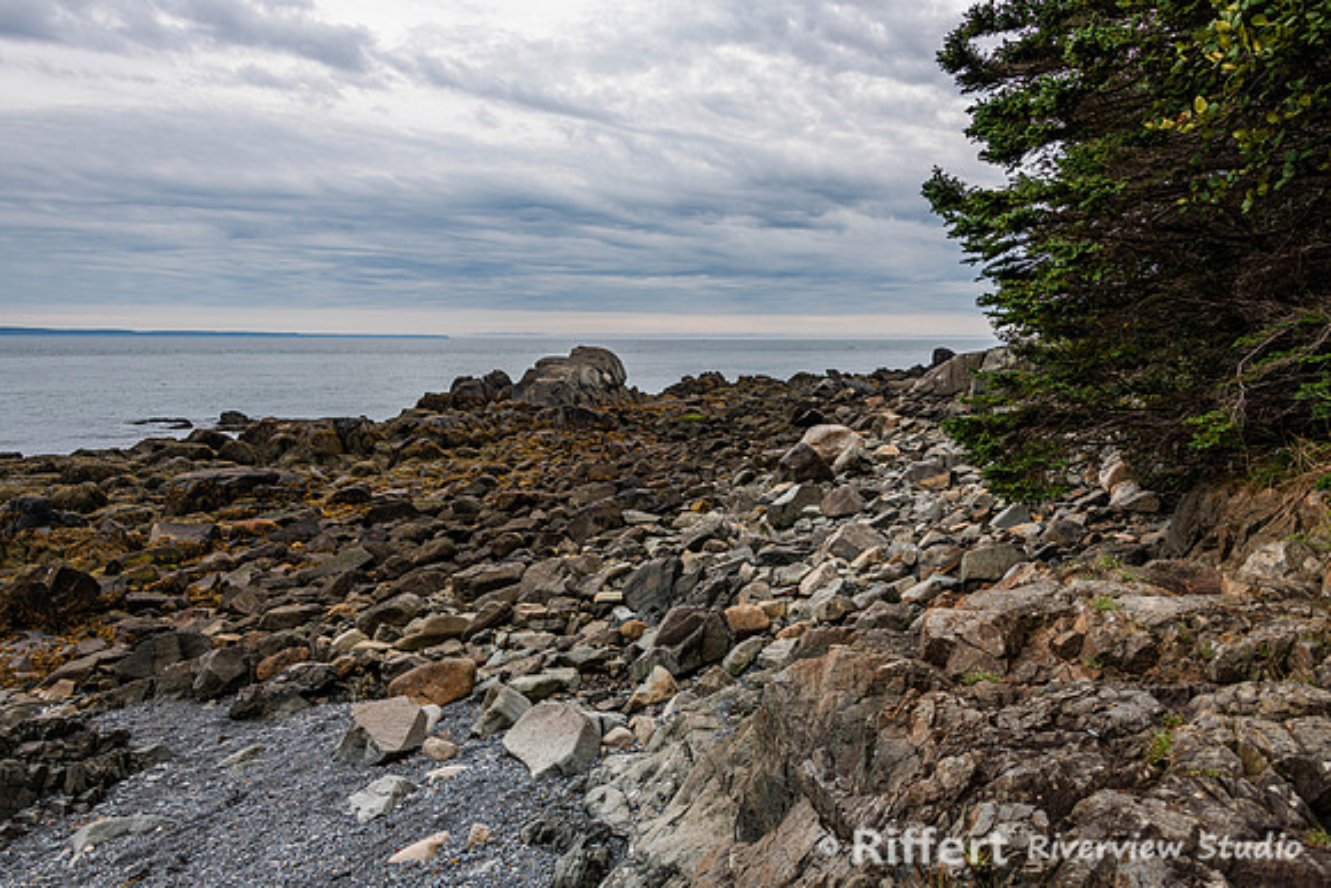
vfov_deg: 46.4
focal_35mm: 28
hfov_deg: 65.5
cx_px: 666
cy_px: 444
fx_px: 1035
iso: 100
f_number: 8
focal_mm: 28
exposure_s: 1/250
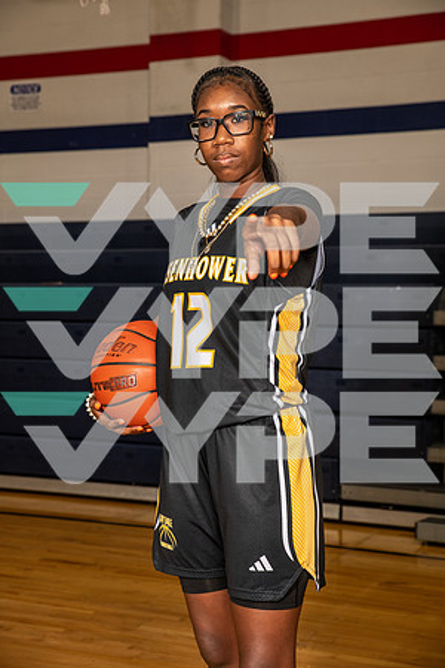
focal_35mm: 62
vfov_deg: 32.4
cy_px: 334
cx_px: 222
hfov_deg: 21.9
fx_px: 1149
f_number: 6.3
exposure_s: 1/320
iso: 320
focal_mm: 62
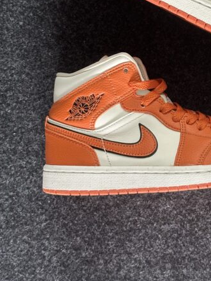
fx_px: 707
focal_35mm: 87
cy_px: 54
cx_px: 177
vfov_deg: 22.2
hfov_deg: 16.8
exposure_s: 1/50
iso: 200
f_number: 1.78
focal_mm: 6.86
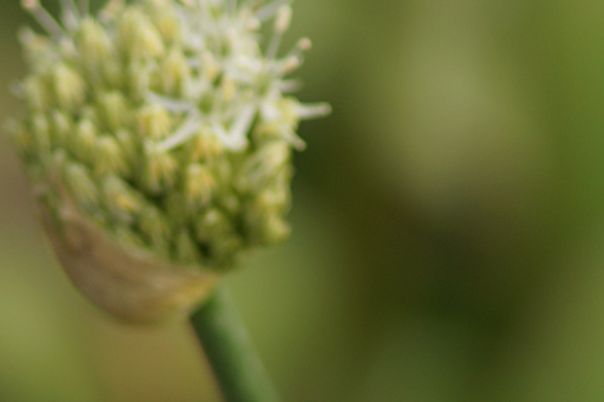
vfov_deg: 3.0
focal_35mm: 458
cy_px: 542
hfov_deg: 4.5
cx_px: 898
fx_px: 7684
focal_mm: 100
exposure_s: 1/400
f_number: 2.8
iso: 100
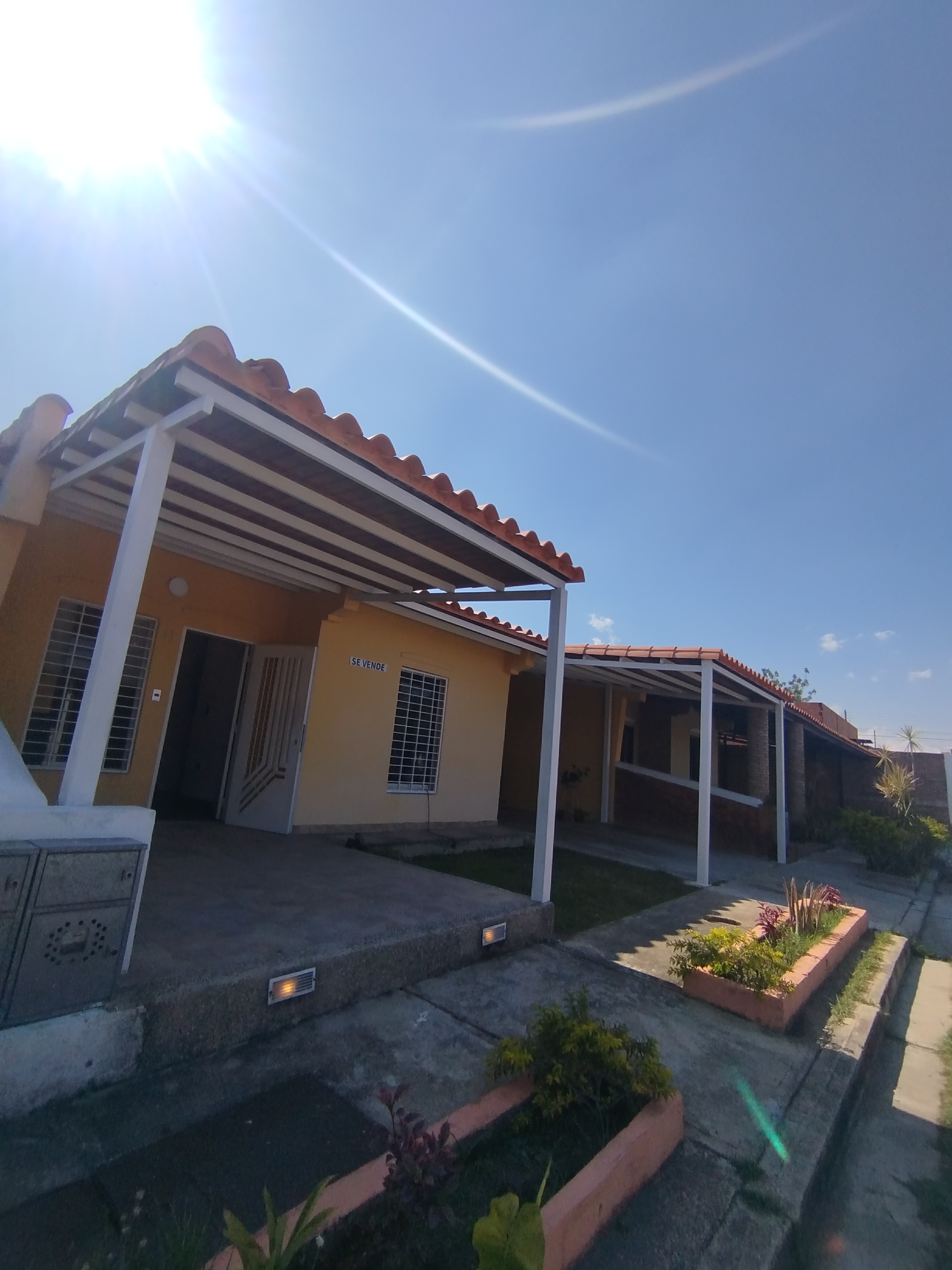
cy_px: 635
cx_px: 476
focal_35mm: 15
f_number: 2.2
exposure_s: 1/3828
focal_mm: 1.65
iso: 50
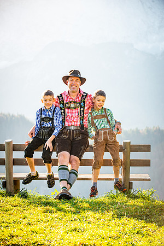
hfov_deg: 12.5
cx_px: 82
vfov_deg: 18.6
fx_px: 752
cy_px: 123
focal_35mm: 110
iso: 100
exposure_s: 1/250
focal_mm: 110
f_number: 6.3
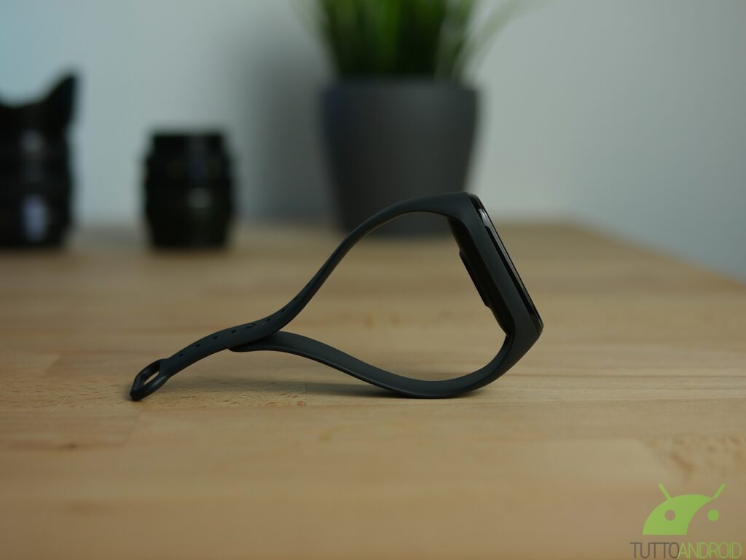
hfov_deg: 38.2
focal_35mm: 50
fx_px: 1078
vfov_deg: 29.1
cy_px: 280
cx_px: 373
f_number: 2.2
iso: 200
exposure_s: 1/125
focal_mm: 25
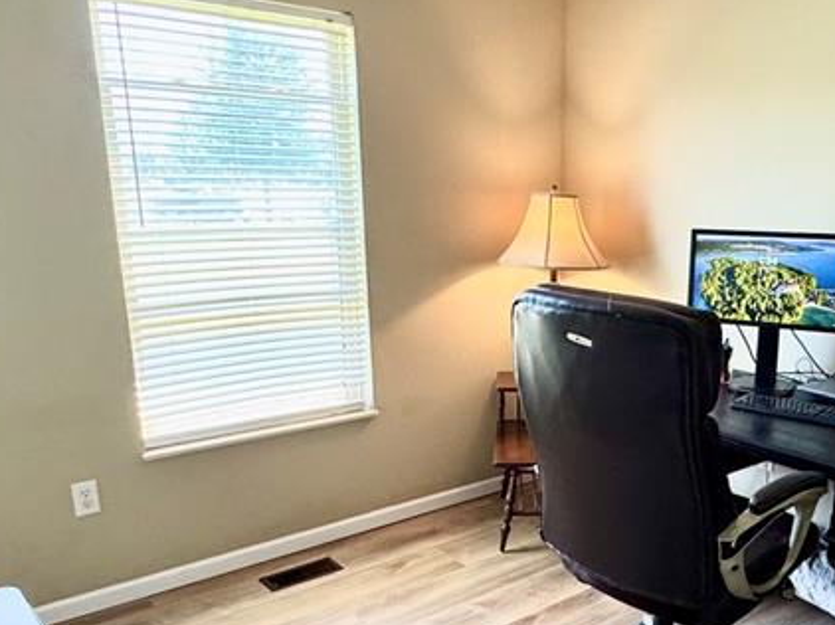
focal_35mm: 34
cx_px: 576
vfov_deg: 41.4
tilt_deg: -13.9
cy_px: 400
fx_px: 820
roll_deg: -2.1
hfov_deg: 52.6
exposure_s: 1/120
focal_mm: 2.22
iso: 250
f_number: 2.2
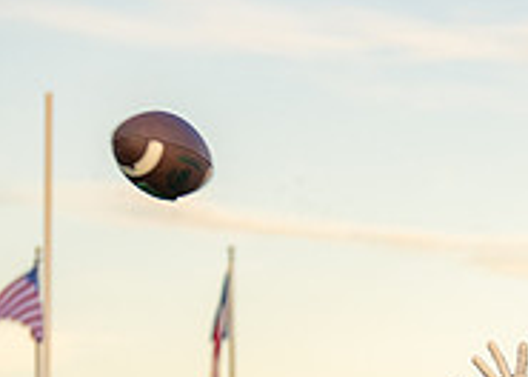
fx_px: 3733
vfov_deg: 5.7
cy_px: 553
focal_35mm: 249
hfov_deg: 7.9
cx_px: 765
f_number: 2.8
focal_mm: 70
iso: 400
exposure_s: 1/1000
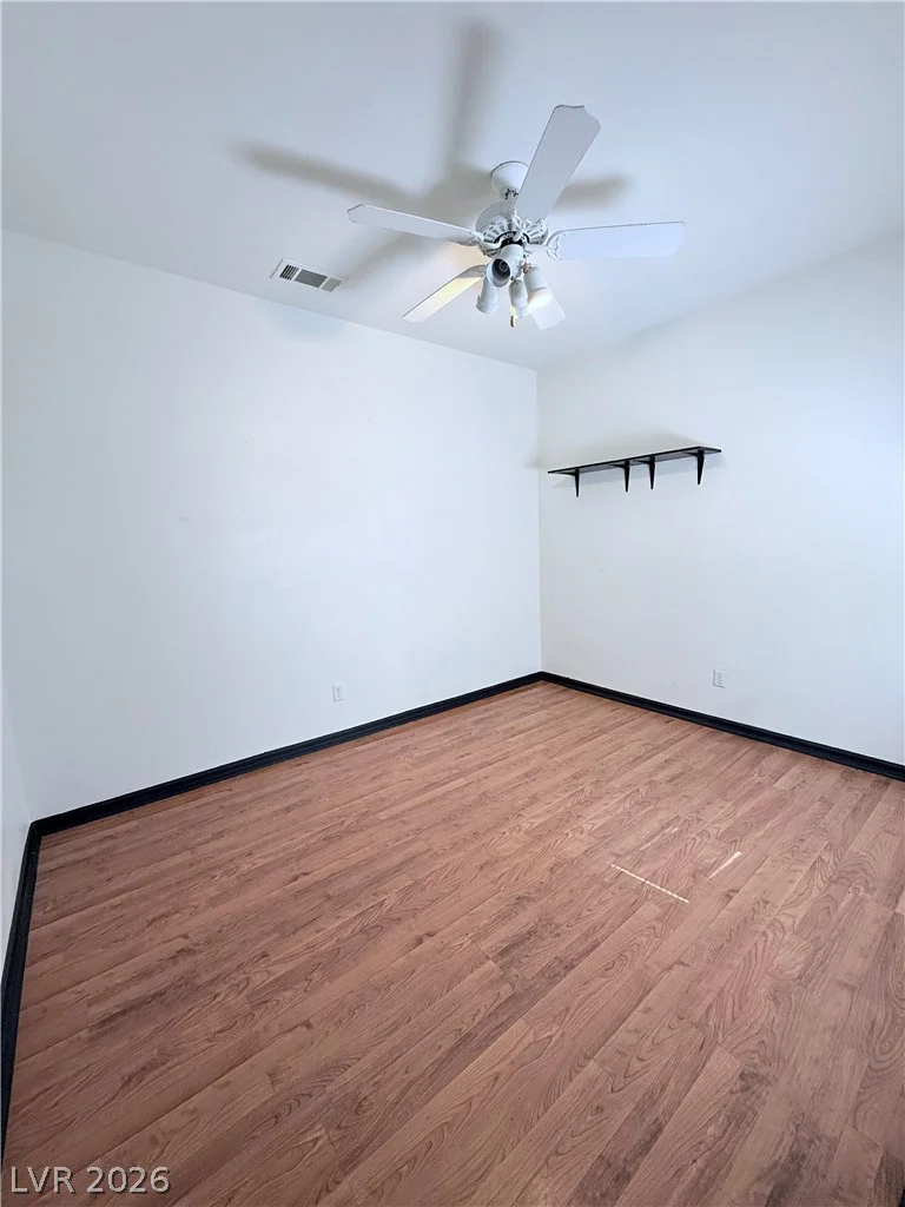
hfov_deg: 85.7
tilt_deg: -7.0
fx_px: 488
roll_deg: +1.7
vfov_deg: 102.1
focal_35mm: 14
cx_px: 452
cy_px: 604
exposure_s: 1/120
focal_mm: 2.22
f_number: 2.2
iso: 160
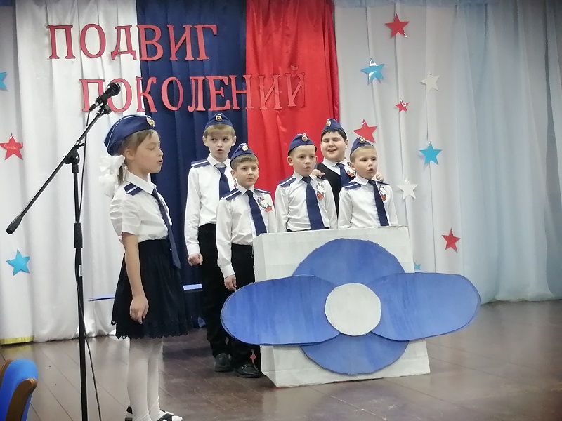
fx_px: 1104
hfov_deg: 28.6
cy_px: 210
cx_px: 281
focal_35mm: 68
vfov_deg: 21.6
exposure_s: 1/33.3
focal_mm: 3.95
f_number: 1.8
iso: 200
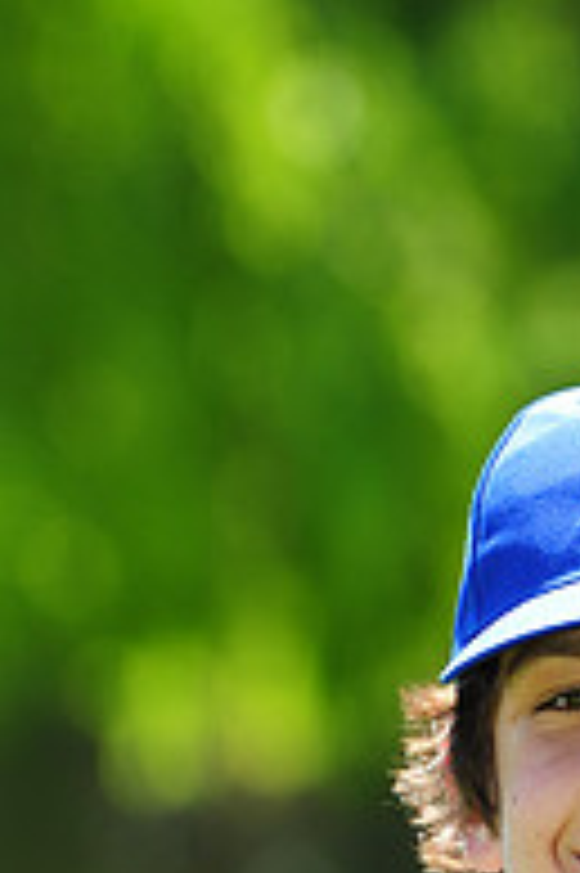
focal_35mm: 597
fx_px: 14452
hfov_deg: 2.3
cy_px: 1048
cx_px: 719
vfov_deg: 3.5
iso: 200
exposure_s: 1/250
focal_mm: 200
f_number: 5.6
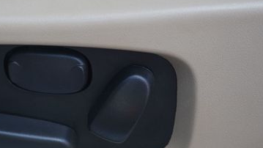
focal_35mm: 70
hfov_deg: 29.4
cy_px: 87
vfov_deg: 17.2
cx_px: 48
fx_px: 488
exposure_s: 1/60
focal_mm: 25
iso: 100
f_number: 4.5
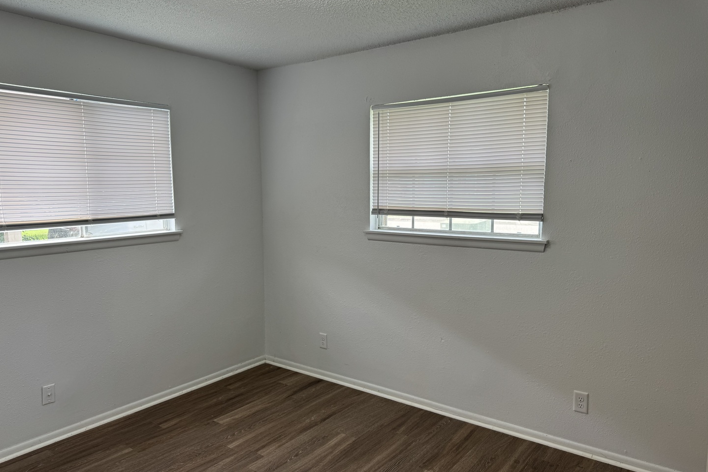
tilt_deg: -8.6
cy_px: 251
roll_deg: -0.2
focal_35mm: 25
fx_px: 492
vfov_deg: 51.3
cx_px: 354
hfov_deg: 71.5
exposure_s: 1/164
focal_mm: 6.76
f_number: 1.78
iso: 64
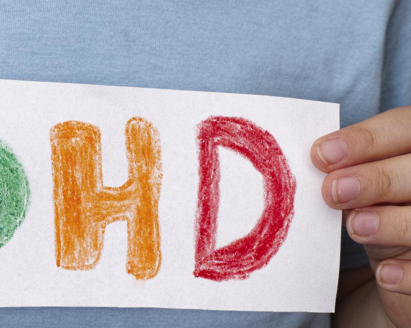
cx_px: 45
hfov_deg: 11.7
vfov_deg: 9.4
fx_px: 1995
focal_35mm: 164
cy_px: 147
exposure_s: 1/200
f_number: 10
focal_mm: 50
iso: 100
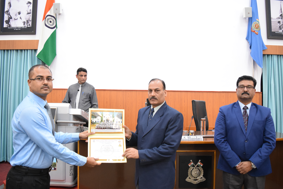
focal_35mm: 27
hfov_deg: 67.4
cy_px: 94
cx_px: 142
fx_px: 212
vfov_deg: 47.9
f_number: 4
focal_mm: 18
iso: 3200
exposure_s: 1/100
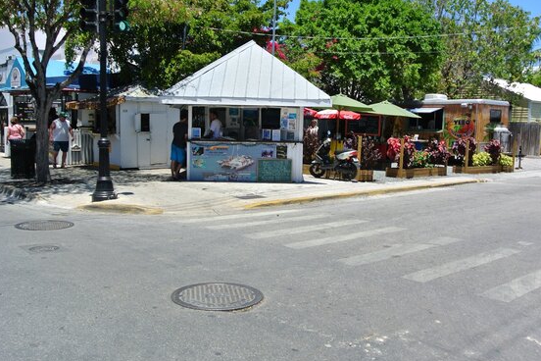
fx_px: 541
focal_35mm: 36
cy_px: 174
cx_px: 292
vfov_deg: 36.9
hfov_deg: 53.1
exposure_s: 1/640
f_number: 4.5
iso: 100
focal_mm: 11.8
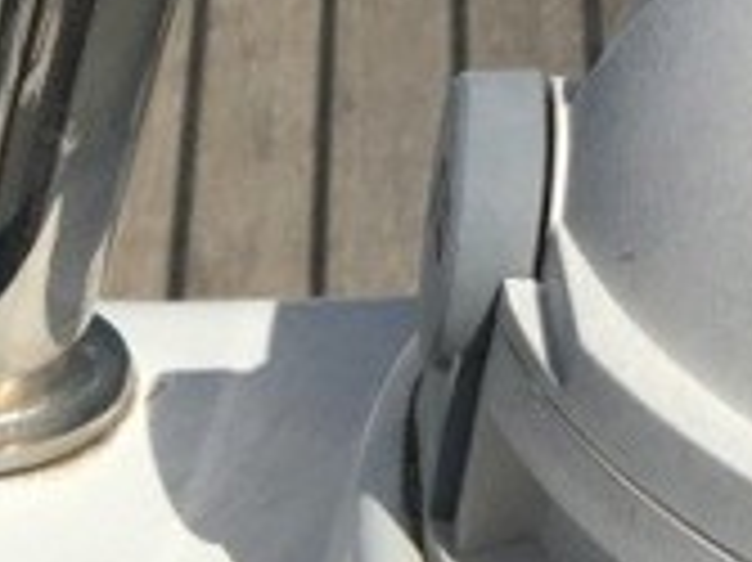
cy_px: 1079
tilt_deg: -42.7
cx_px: -441
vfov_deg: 8.5
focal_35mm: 167
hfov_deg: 11.3
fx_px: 3625
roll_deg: +0.8
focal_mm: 4.15
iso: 25
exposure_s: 1/4274
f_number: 2.2
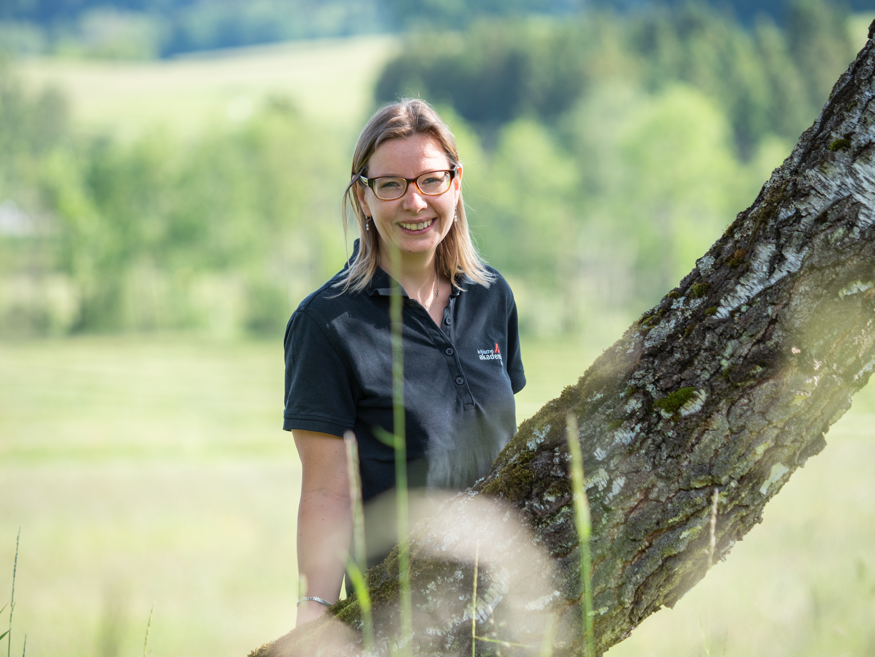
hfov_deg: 8.0
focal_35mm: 246
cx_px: 438
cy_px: 328
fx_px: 6218
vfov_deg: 6.0
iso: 200
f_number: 3.3
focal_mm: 123
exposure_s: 1/400
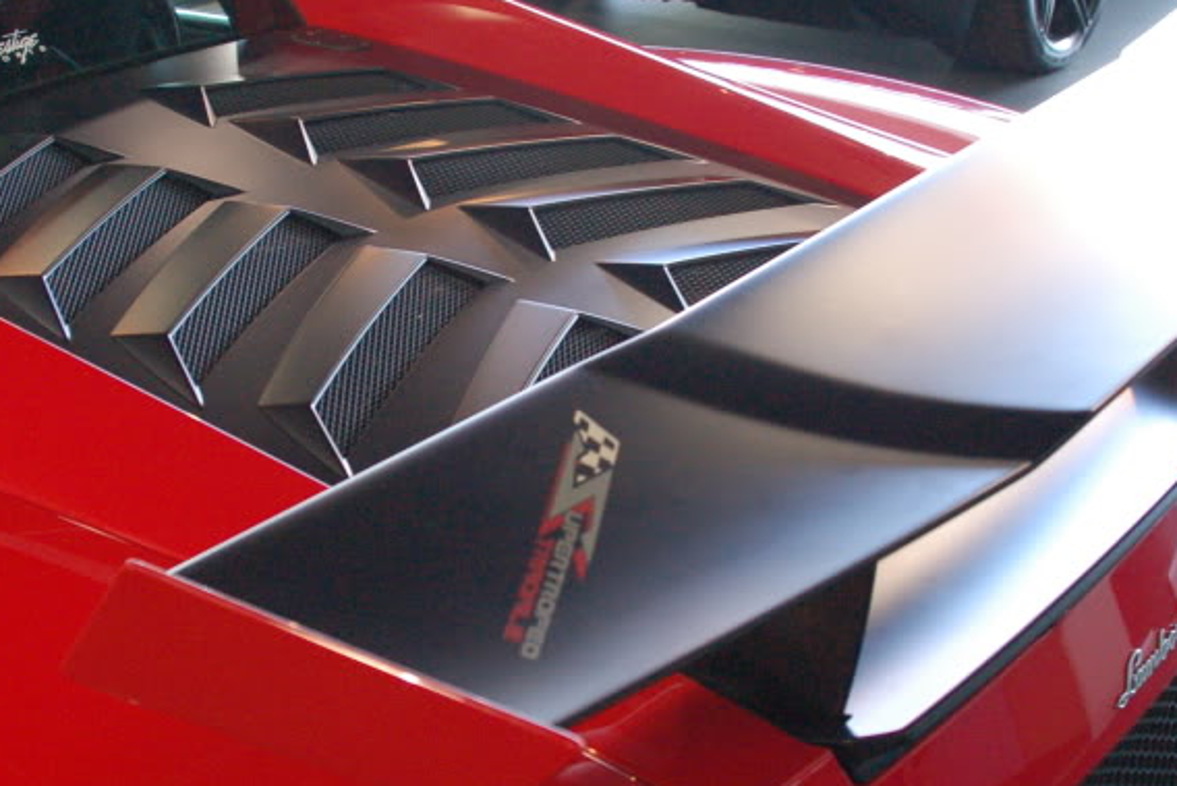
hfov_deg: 36.8
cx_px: 505
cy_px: 386
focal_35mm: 54
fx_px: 1766
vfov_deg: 25.1
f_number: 3.8
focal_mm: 20
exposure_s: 1/30
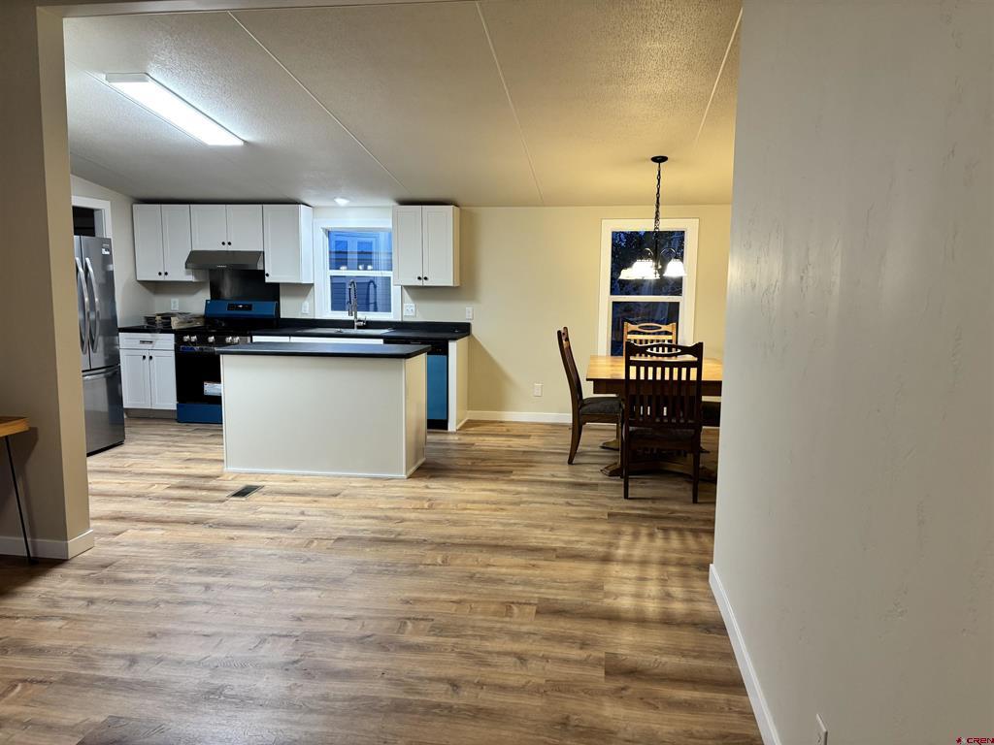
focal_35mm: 26
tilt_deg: -5.4
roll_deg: -1.0
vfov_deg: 53.1
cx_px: 497
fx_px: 747
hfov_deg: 67.3
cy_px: 372
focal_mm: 5.96
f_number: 1.6
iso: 125
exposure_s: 1/60
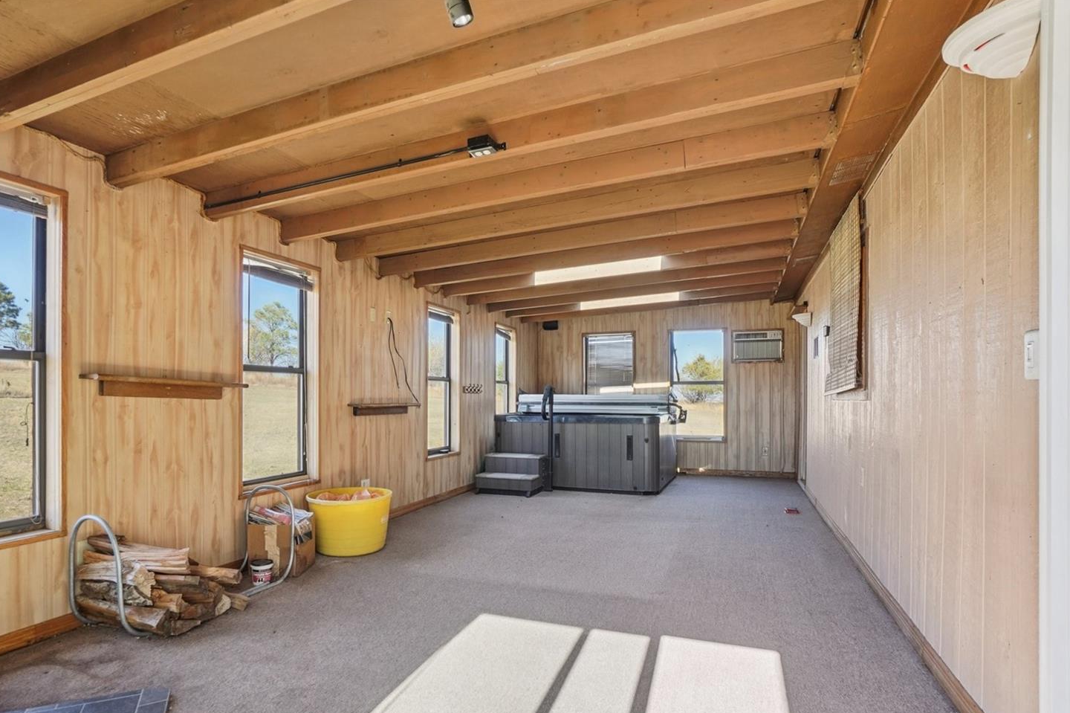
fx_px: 594
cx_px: 482
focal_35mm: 20
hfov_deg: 83.7
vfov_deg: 61.8
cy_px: 393
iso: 200
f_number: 8
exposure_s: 1/30
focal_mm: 12
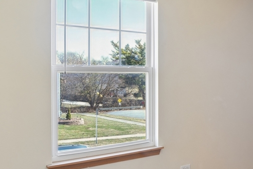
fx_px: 316
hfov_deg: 37.5
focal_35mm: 45
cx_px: 269
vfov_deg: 29.9
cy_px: 79
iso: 400
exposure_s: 1/10
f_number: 8
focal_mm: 14
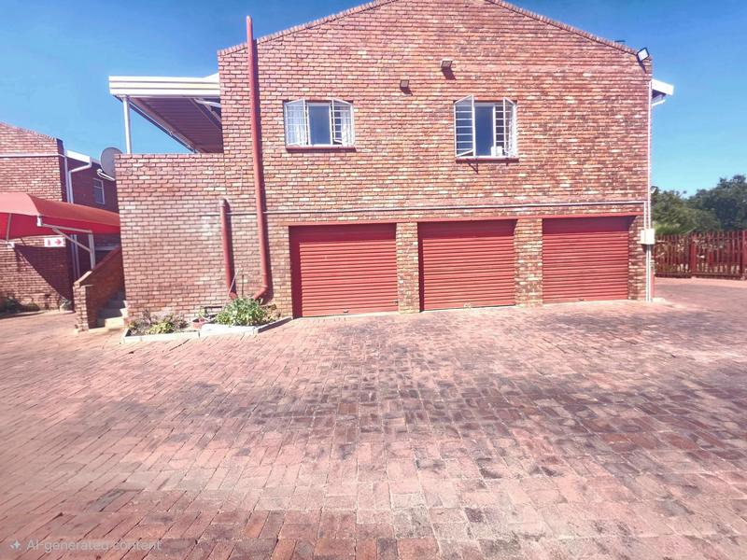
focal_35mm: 13
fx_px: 281
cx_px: 374
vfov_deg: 89.9
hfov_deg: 106.2
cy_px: 280
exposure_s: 1/769
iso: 100
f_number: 1.9
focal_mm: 2.2
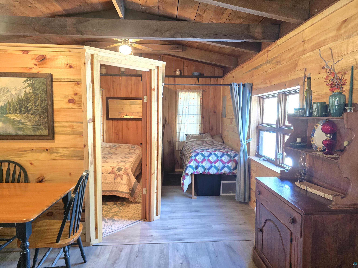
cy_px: 134
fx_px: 238
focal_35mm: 23
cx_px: 179
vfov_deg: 58.9
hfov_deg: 73.9
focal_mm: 6.3
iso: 800
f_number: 1.7
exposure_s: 1/60
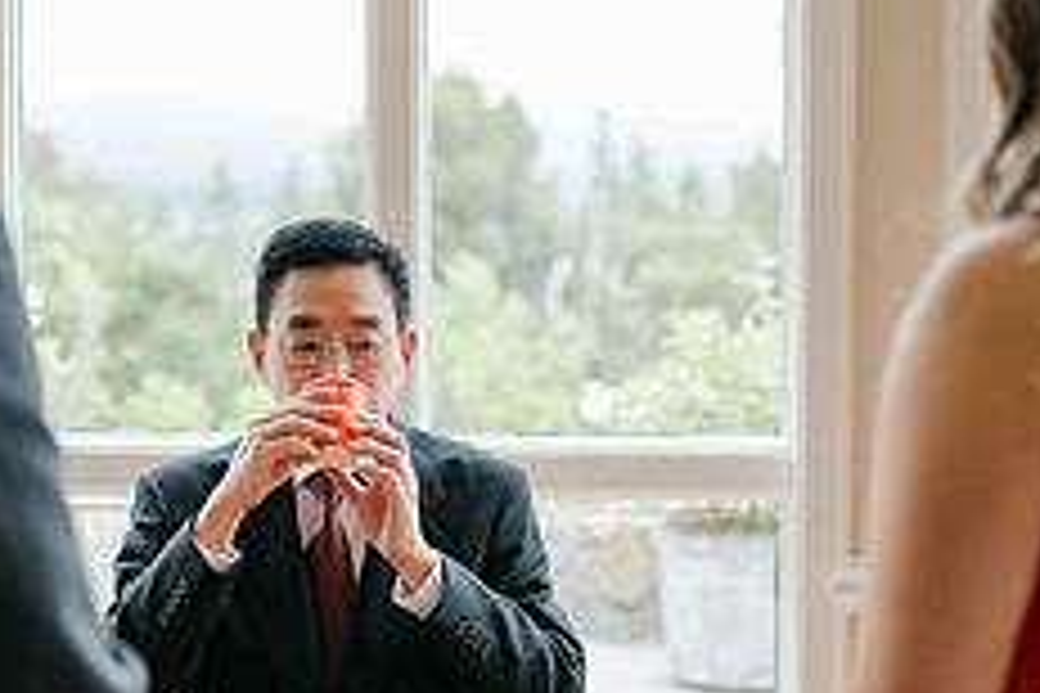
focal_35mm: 88
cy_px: 360
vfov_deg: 15.5
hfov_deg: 23.0
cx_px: 351
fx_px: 2542
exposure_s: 1/1000
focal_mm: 35
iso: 100
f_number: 1.4
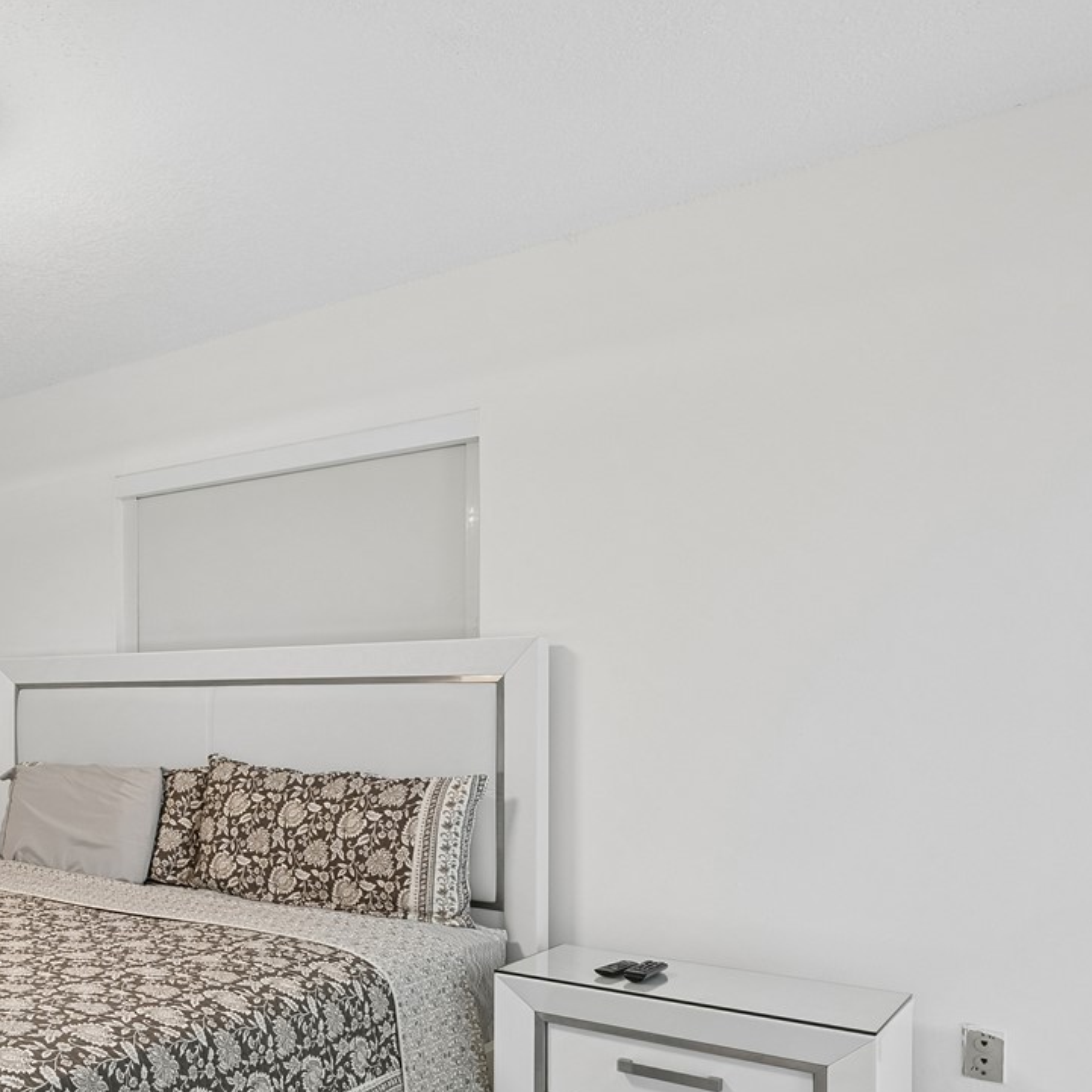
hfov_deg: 42.2
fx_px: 1142
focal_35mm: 32
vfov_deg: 50.3
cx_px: -61
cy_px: 722
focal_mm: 16
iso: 160
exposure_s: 1/1.25
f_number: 11
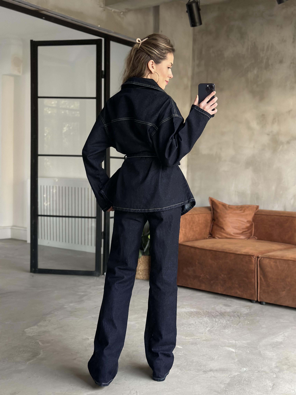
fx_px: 547
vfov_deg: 39.7
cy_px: 198
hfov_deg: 30.3
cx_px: 148
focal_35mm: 48
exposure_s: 1/60
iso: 320
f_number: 1.78
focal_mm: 6.86
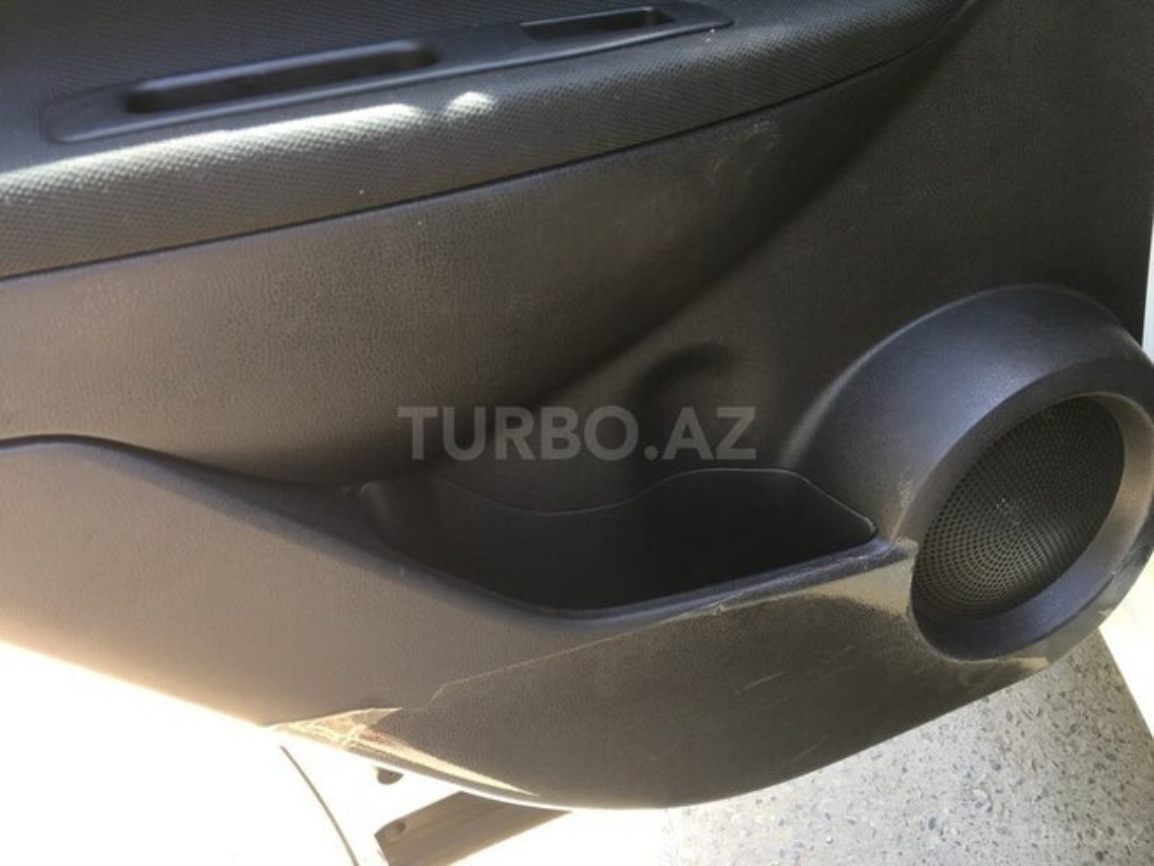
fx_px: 967
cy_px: 433
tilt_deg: -31.6
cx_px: 577
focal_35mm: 29
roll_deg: +10.8
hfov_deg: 61.7
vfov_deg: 48.2
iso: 40
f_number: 2.2
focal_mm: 4.15
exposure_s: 1/100
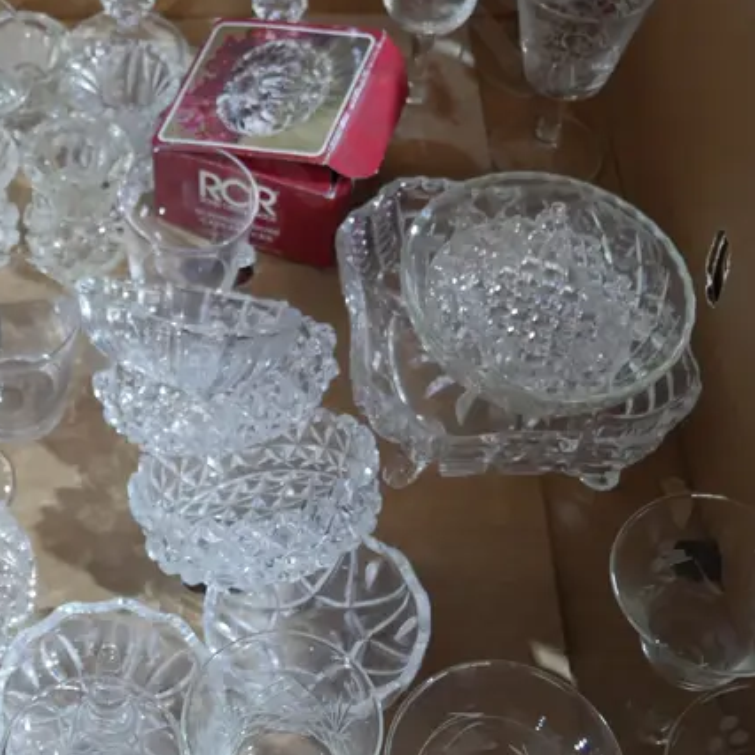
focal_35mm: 68
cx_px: 181
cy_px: 260
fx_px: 1678
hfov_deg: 25.0
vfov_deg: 25.2
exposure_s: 1/60
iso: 800
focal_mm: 16
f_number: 3.6
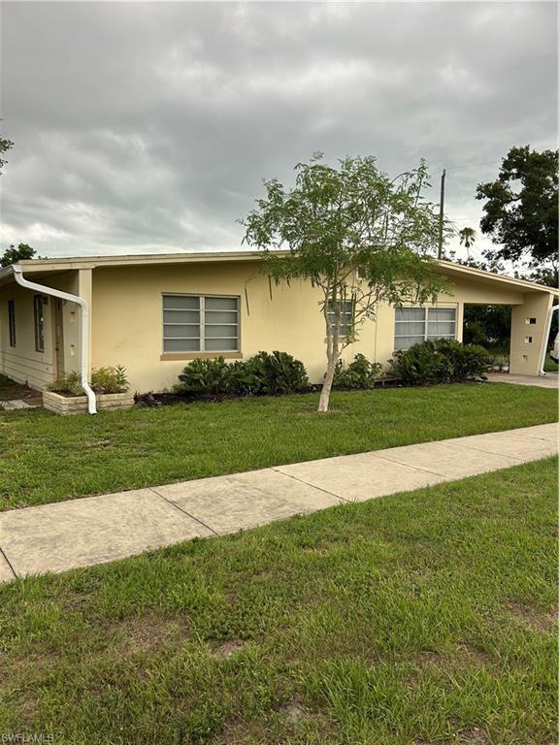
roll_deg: -0.9
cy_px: 372
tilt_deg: -4.9
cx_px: 280
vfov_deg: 67.3
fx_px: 560
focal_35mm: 26
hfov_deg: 53.1
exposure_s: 1/377
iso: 50
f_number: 1.5
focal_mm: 5.7
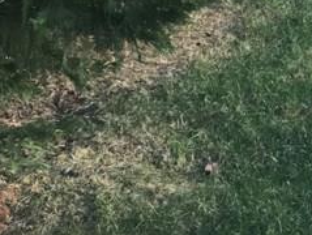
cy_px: -192
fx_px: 1119
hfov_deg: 13.5
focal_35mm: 124
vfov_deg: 11.1
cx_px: 637
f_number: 2.2
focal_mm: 4.15
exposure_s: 1/120
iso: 40
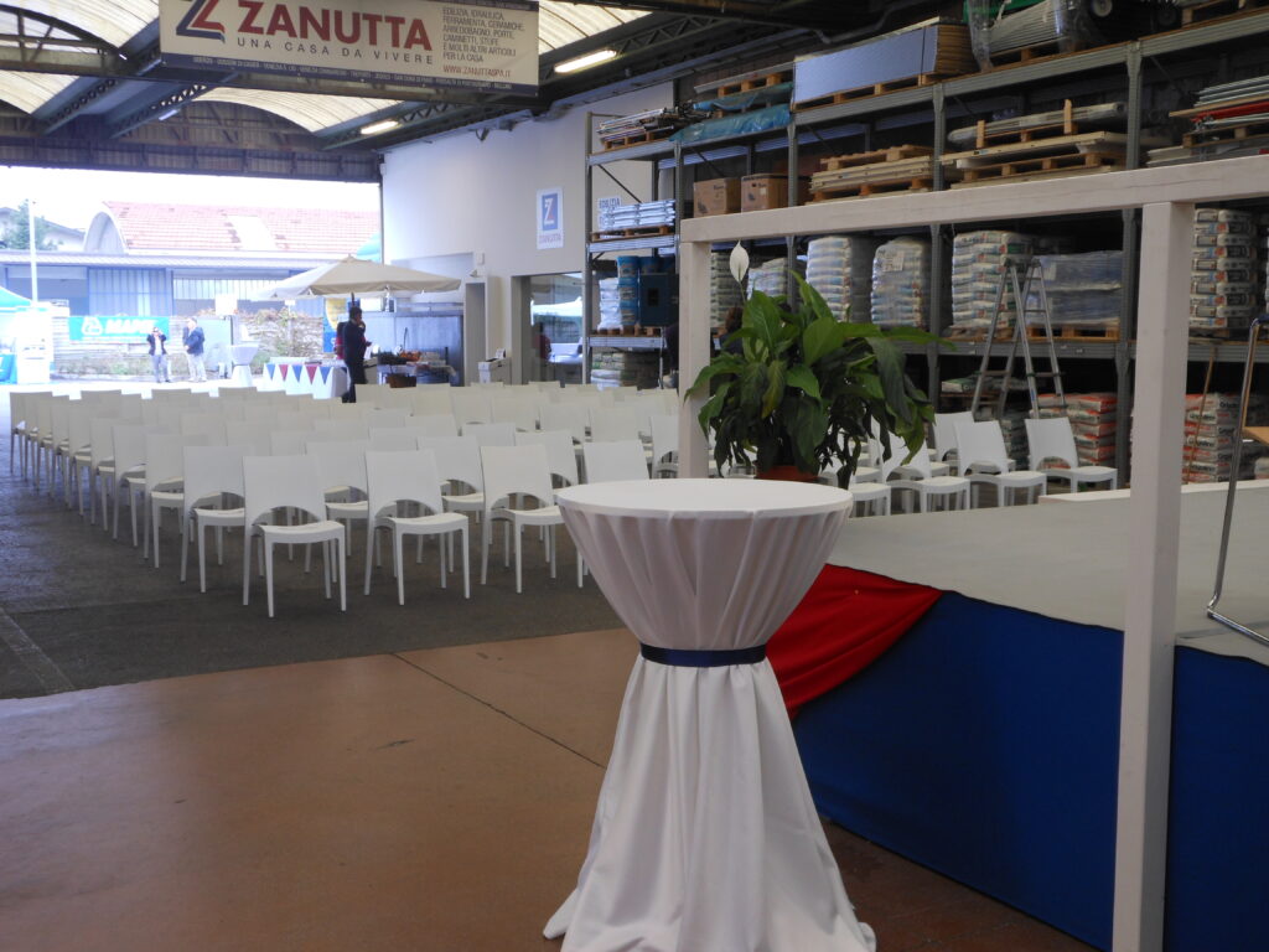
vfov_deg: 33.6
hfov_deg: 43.9
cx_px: 634
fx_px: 1576
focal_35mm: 43
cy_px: 476
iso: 80
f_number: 3.8
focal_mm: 7.7
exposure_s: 1/30
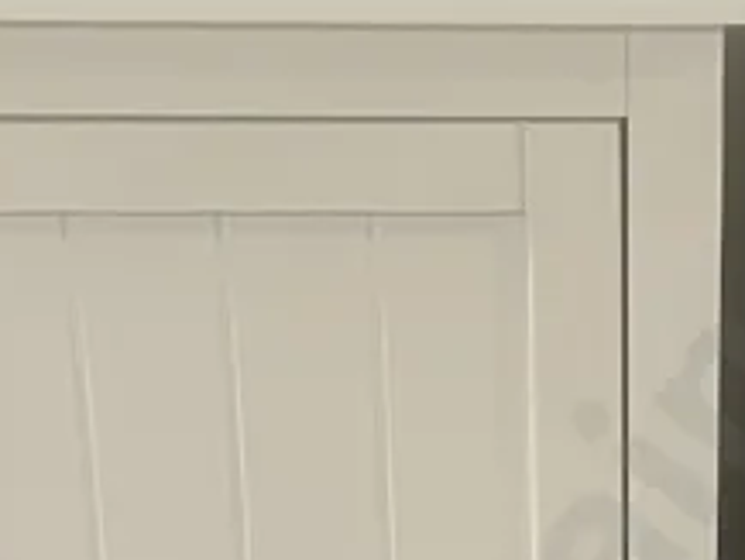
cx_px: 783
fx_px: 2842
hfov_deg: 14.6
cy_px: 323
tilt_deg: -23.1
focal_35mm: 132
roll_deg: -1.3
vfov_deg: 11.2
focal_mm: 3.99
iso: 250
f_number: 1.8
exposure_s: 1/50
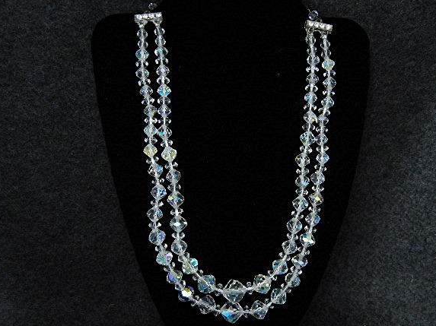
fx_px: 478
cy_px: 169
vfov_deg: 37.7
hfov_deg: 48.9
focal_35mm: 38
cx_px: 239
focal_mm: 6.2
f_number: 7.2
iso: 800
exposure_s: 1/30
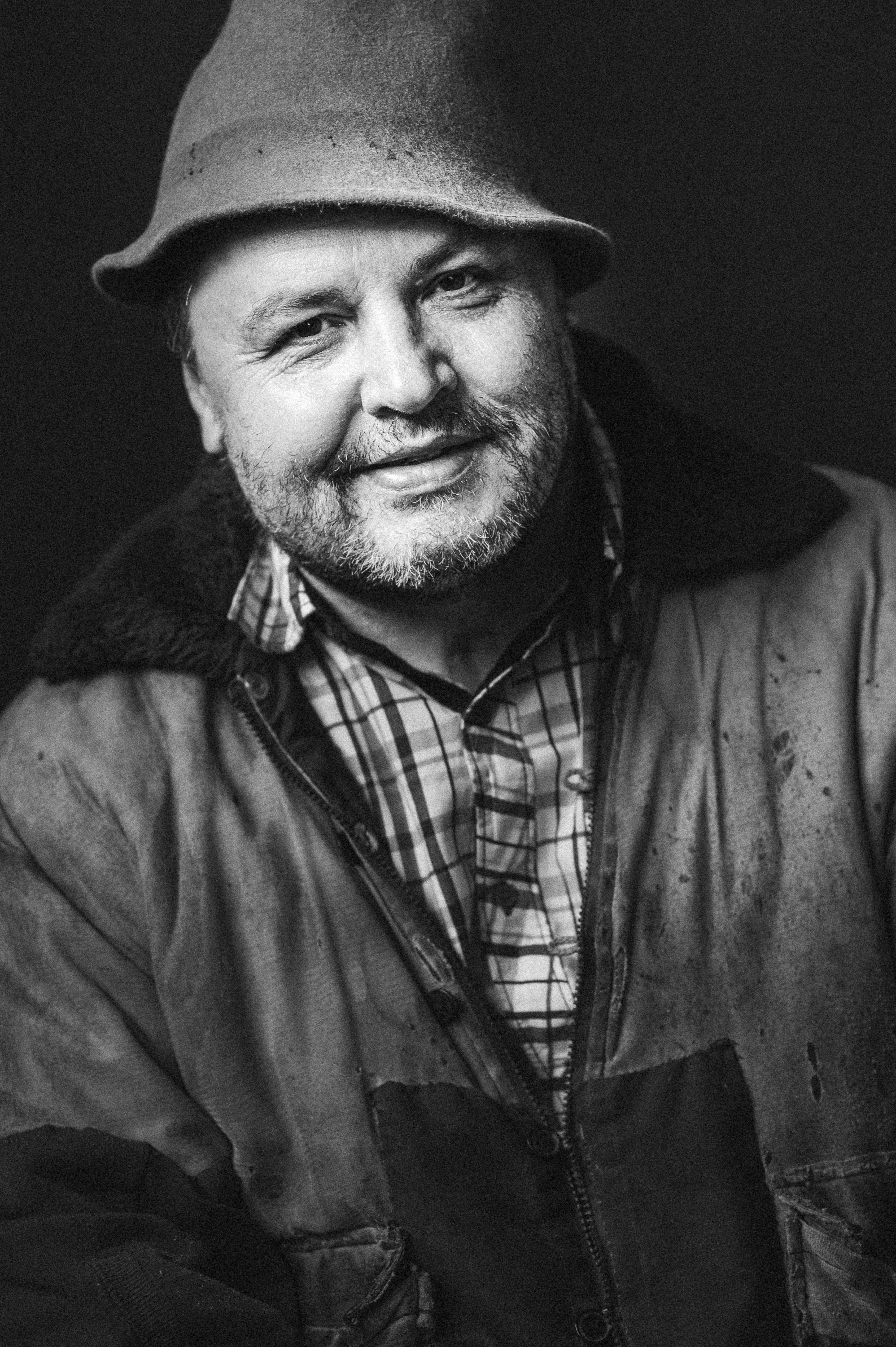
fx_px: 3176
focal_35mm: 85
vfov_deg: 23.9
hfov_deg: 16.1
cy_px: 674
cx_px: 448
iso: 1000
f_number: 3.2
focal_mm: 85
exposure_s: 1/250
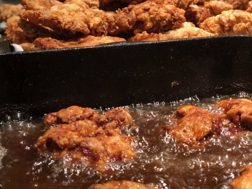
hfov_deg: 27.6
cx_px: 165
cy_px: 79
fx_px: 510
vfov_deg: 21.0
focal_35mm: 70
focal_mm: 6
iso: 100
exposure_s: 1/60
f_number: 2.4
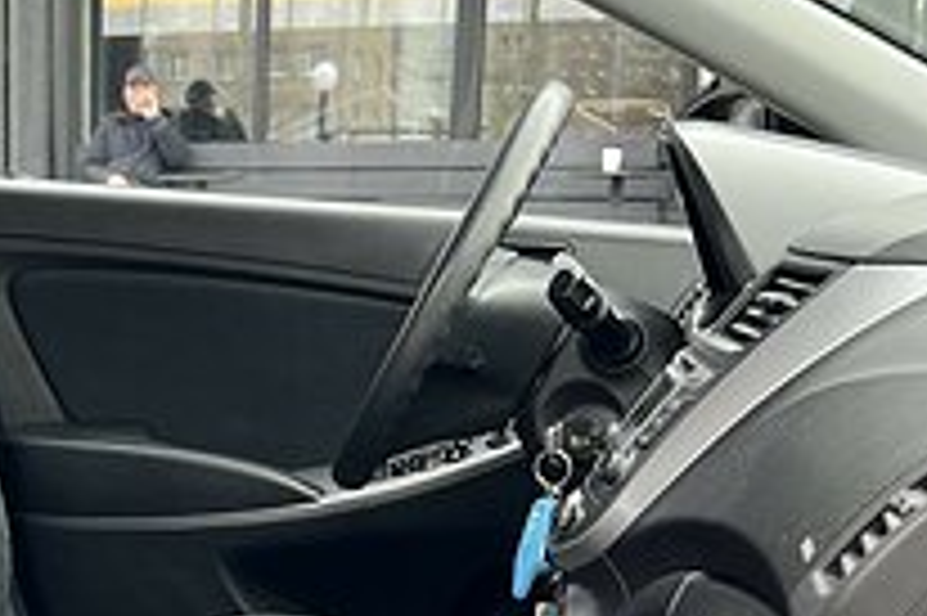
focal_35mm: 72
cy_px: 679
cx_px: 0
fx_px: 1852
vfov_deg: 18.2
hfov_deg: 26.6
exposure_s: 1/121
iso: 50
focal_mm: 5.7
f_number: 1.5
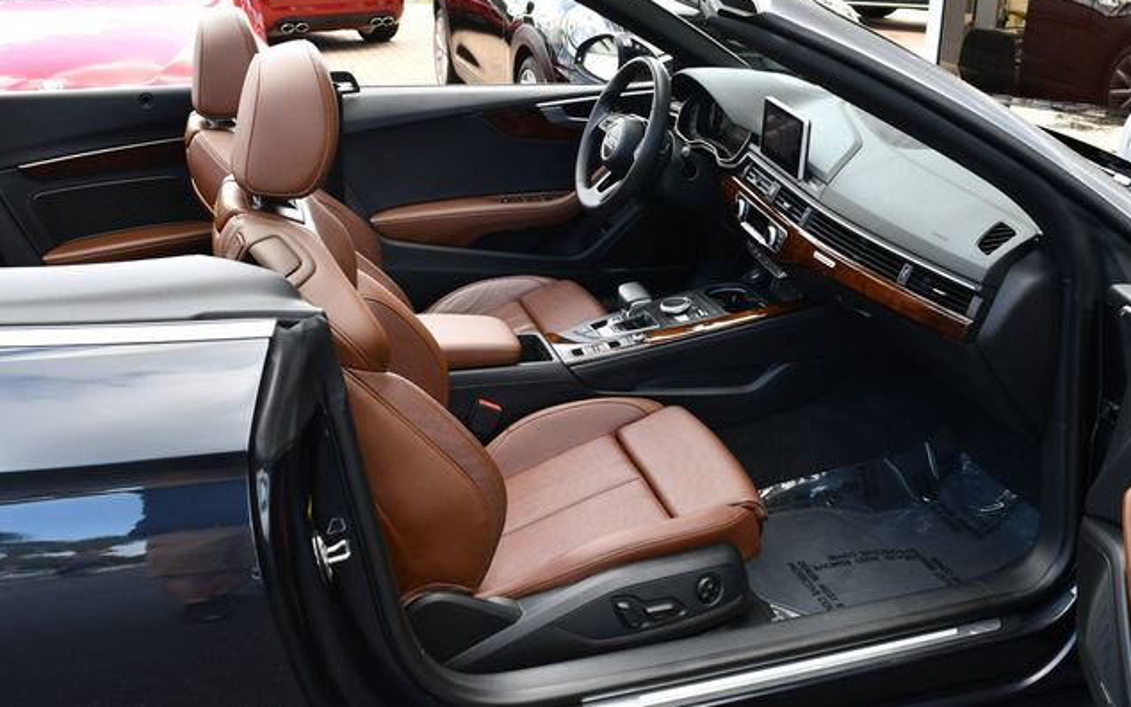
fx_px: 1141
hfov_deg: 52.7
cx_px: 568
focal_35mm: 37
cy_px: 329
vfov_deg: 34.4
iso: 400
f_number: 5.6
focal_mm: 18
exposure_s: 1/250
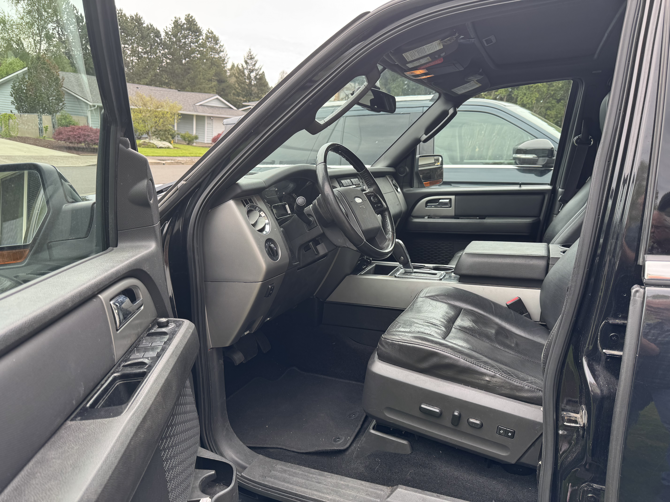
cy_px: 251
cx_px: 335
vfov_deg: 56.8
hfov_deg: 71.6
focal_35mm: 24
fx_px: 465
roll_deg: -5.4
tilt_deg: -15.7
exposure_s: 1/165
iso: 64
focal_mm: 6.76
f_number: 1.78
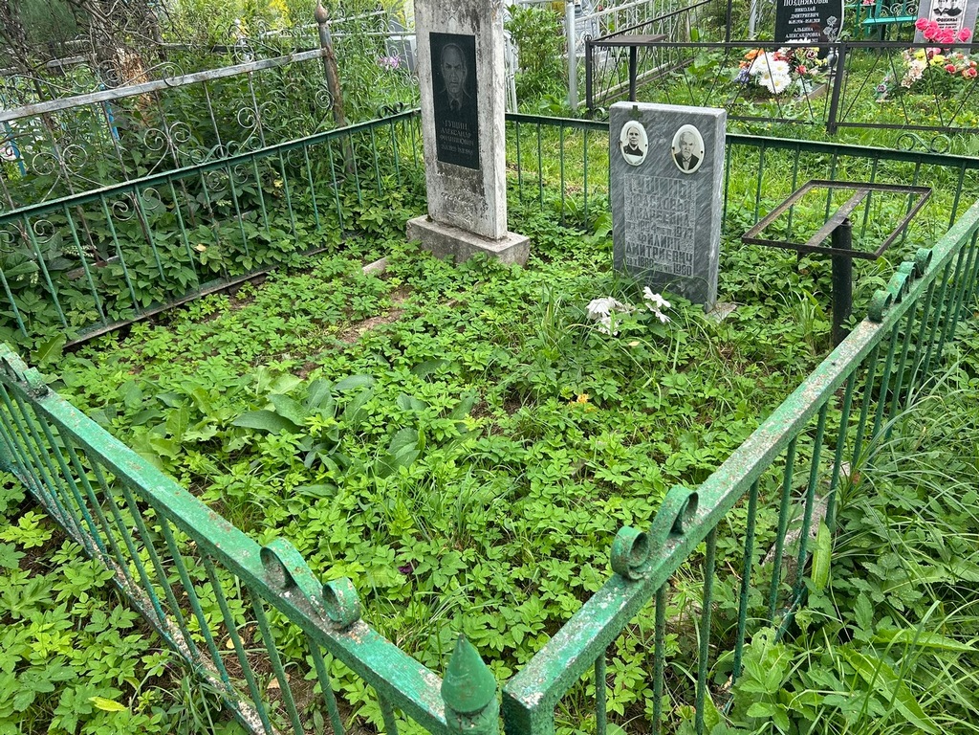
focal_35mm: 26
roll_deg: +7.6
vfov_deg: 53.1
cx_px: 490
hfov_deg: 67.3
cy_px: 368
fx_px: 735
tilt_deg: -24.5
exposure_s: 1/646
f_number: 1.5
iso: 50
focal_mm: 5.7
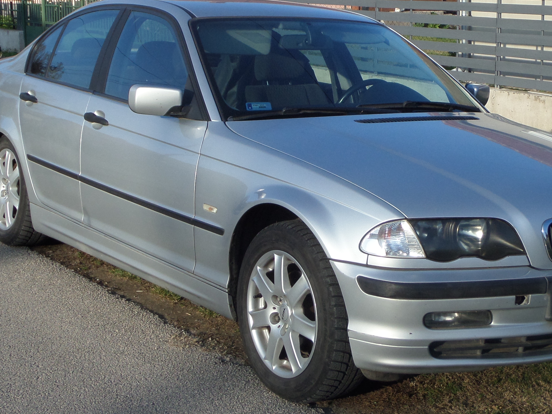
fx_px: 1196
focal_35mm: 75
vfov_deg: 19.5
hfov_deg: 25.9
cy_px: 122
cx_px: 342
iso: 80
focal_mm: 6.8
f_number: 3.6
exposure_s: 1/500
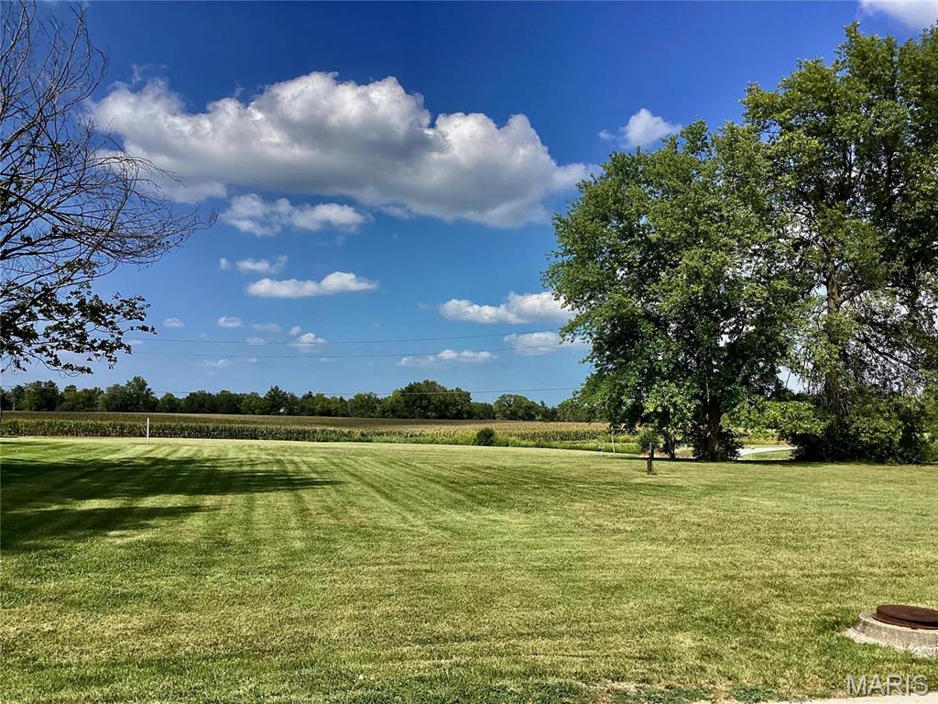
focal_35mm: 31
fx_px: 840
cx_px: 469
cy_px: 352
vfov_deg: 45.4
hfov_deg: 58.4
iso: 25
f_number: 2.4
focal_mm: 3.3
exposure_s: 1/1538
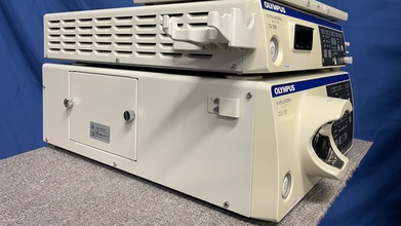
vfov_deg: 39.8
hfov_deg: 66.1
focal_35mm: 29
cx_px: 201
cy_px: 79
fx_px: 308
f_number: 1.6
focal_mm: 4.2
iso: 160
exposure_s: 1/50
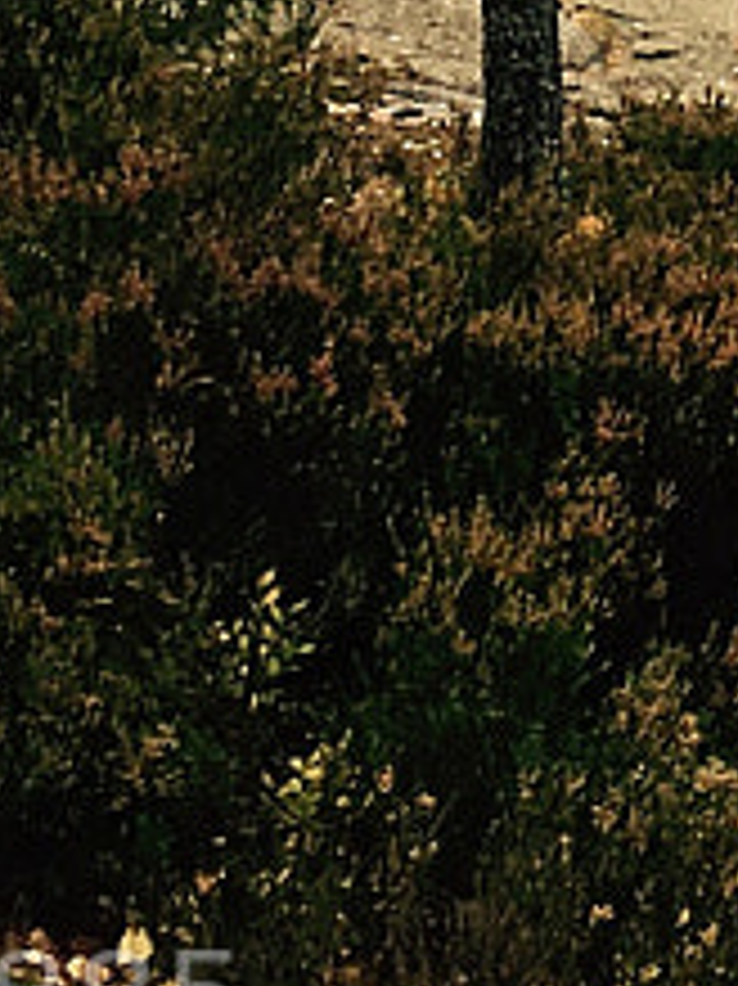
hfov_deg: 6.8
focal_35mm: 212
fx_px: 6032
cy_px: -1346
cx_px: 1490
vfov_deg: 8.6
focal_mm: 4.15
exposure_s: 1/272
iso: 25
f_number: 2.2
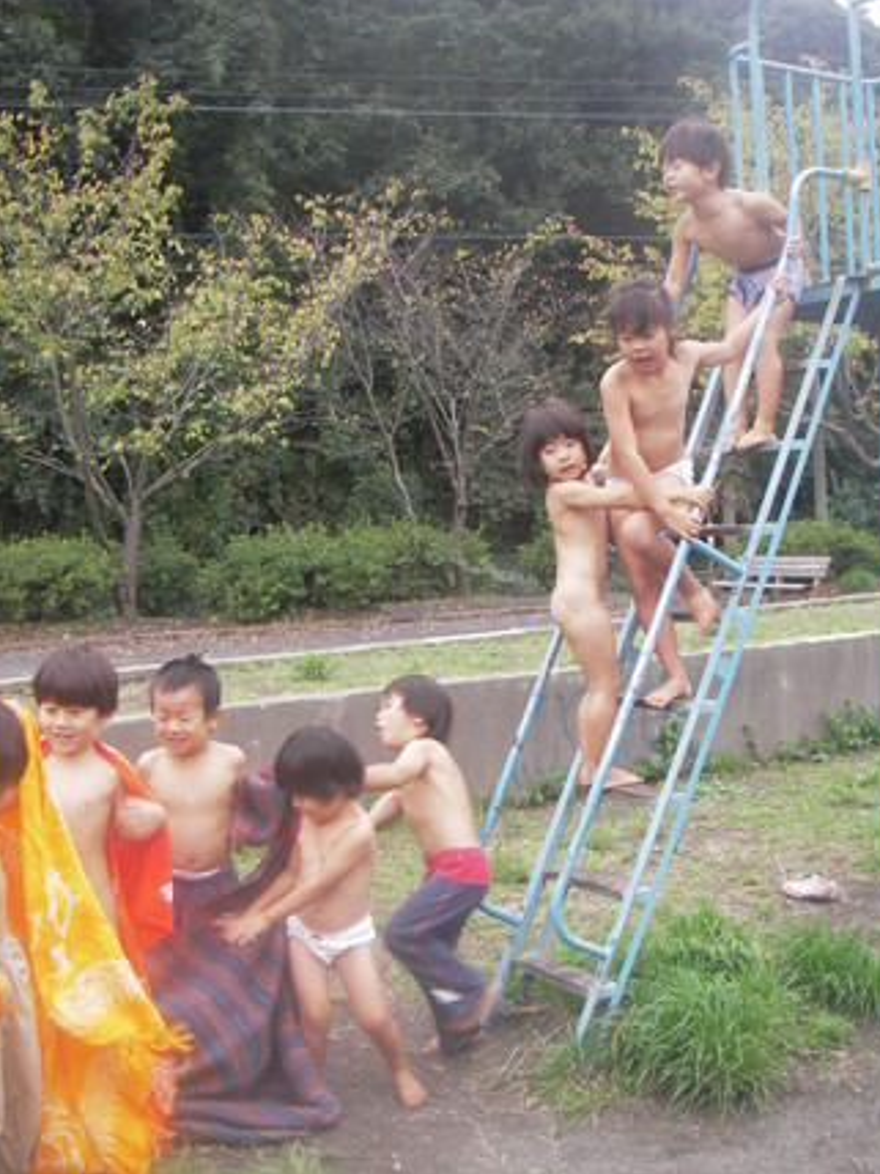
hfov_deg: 36.0
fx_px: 1356
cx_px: 461
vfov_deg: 46.8
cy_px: 612
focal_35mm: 40
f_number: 3.3
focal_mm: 6.3
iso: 50
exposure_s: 1/40
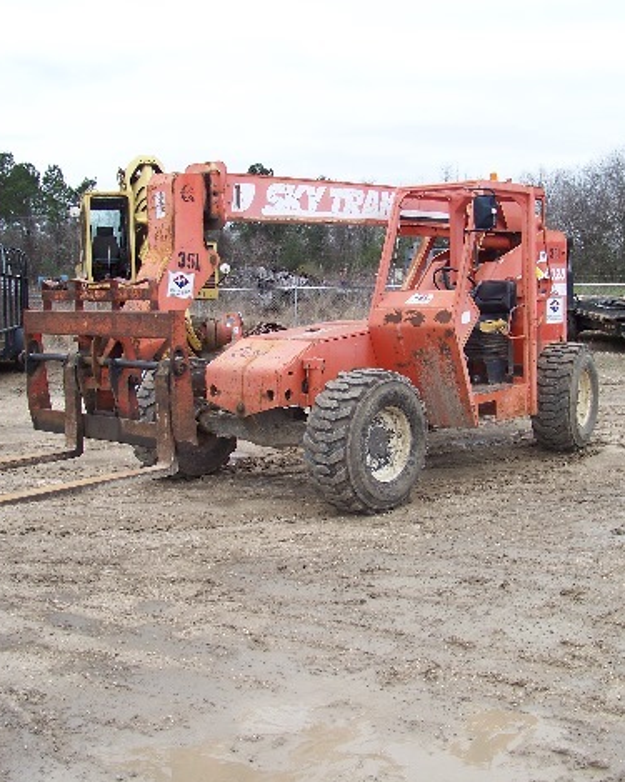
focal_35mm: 44
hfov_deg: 34.1
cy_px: 387
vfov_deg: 42.0
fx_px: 1018
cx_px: 352
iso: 64
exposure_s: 1/200
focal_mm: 5.85
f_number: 2.8
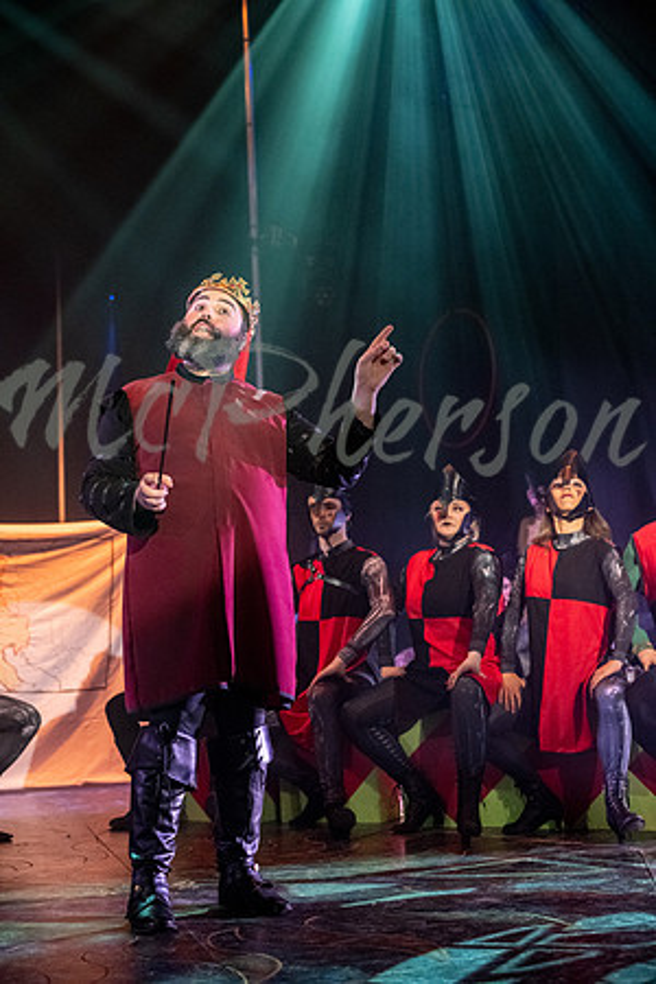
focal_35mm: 53
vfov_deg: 37.5
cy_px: 492
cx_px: 328
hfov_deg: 25.5
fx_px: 1449
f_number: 2.5
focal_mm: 35
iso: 4000
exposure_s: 1/250
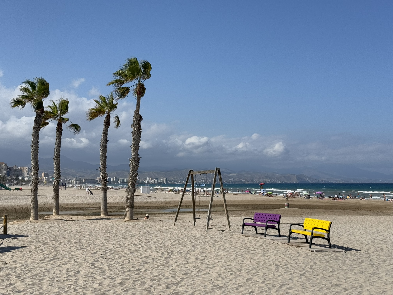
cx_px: 196
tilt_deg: +4.3
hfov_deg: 39.7
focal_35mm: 48
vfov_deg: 30.3
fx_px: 545
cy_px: 148
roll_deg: -0.1
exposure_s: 1/8772
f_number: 1.78
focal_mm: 6.76
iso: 64
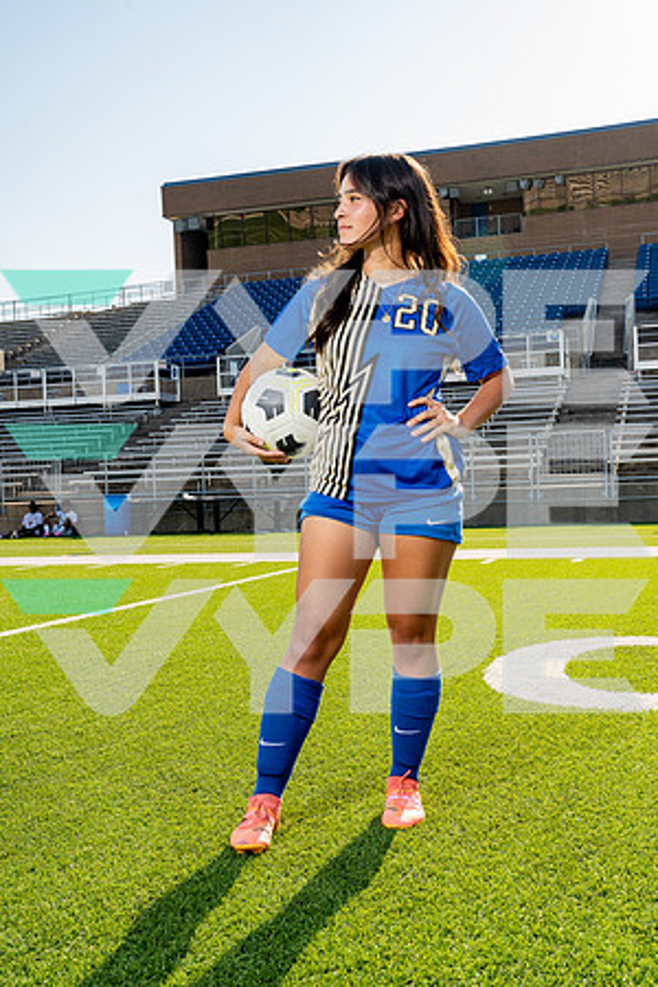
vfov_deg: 47.4
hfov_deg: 32.6
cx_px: 329
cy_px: 494
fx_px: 1124
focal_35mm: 41
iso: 320
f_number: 10
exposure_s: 1/250
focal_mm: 41
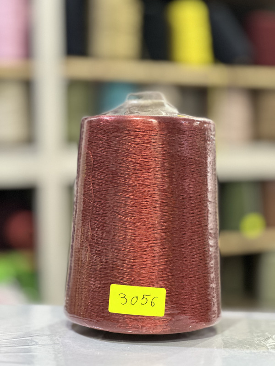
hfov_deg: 19.1
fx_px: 816
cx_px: 138
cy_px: 183
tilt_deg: -1.1
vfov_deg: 25.3
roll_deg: +0.1
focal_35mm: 77
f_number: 2.8
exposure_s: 1/33
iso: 250
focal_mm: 9
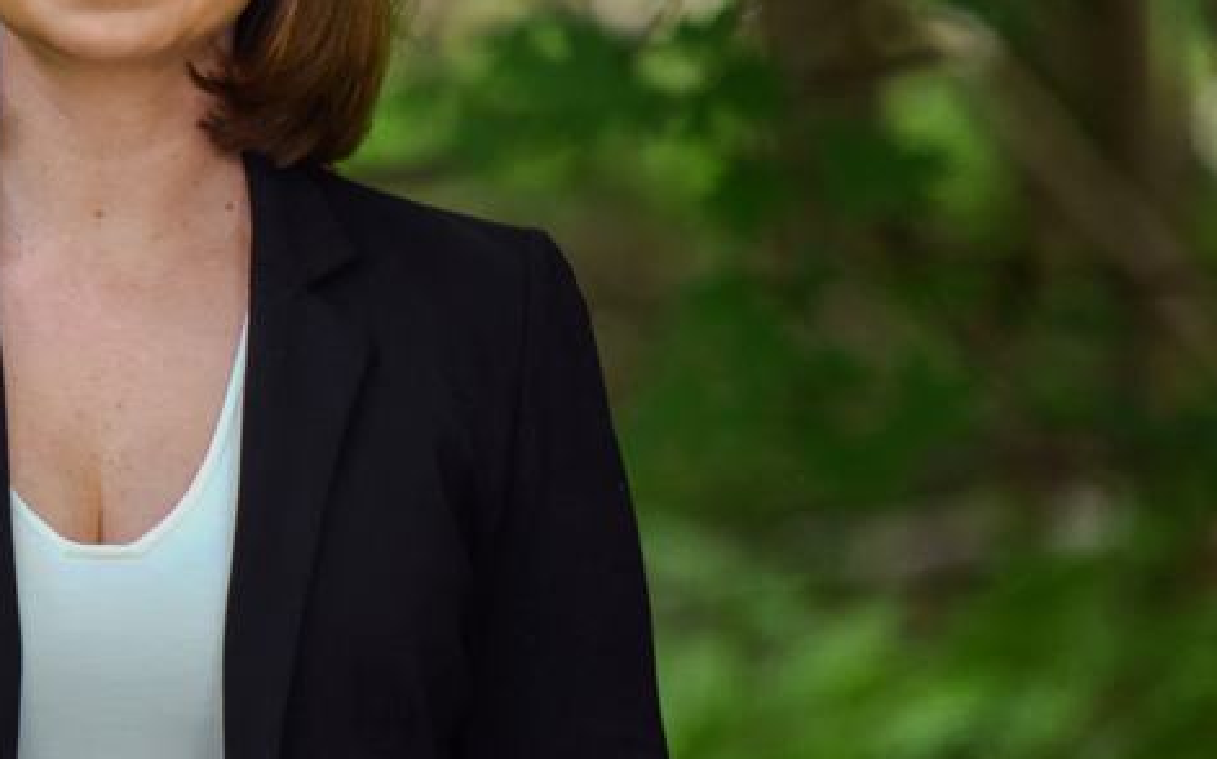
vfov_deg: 1.5
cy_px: 67
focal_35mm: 876
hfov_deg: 2.4
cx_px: 106
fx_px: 29044
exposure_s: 1/40
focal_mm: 300
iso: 400
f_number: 5.6
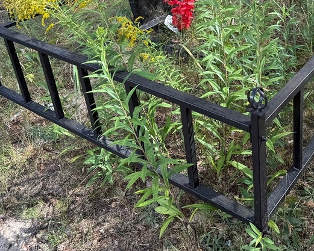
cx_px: 216
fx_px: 428
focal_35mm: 46
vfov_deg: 31.6
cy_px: 37
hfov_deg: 39.7
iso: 80
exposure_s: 1/467
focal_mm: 6.76
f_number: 1.78
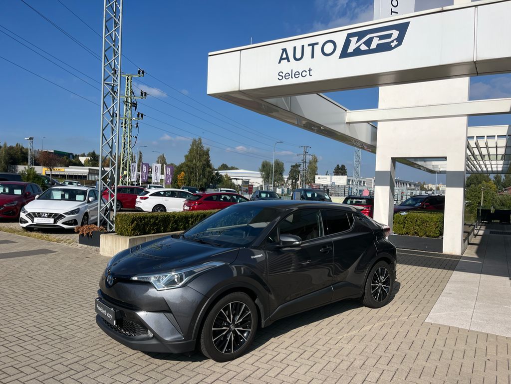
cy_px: 192
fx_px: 384
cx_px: 256
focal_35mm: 26
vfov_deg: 53.1
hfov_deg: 67.3
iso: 50
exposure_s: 1/6173
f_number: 1.6
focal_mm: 5.1
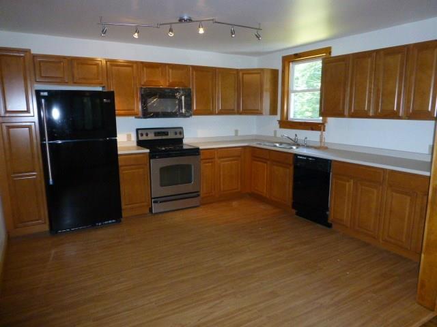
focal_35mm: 24
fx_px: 303
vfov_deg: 56.8
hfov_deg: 71.6
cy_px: 164
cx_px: 218
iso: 800
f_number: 3.3
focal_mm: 4.3
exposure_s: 1/60
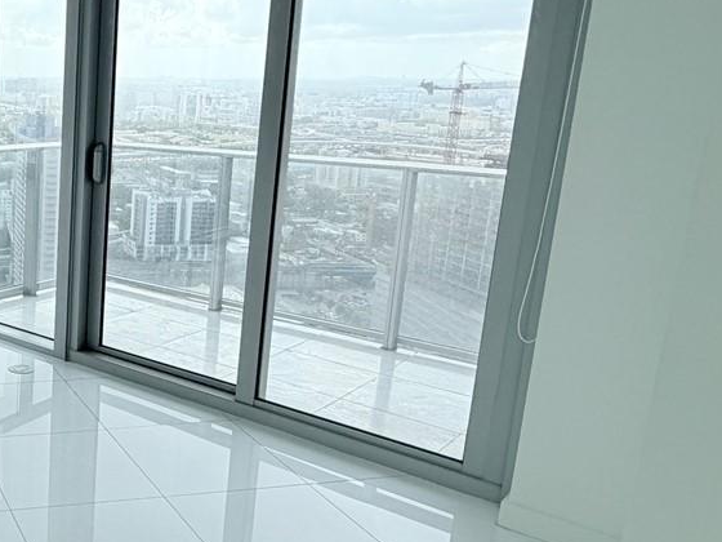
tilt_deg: -10.9
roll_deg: +0.4
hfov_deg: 39.1
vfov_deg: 35.9
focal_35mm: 40
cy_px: 250
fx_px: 834
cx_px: -57
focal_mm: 2.22
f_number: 2.2
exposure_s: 1/502
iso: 50
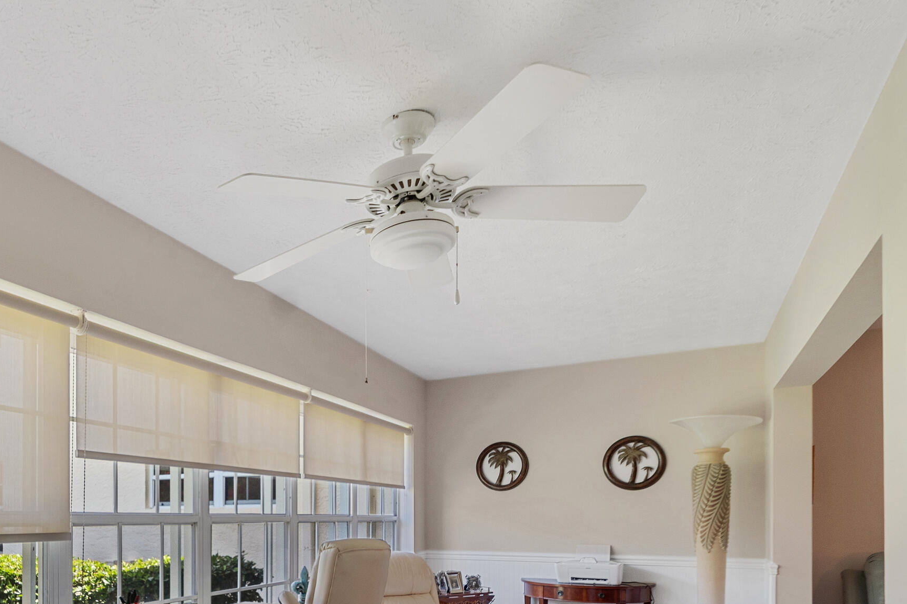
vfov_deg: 46.6
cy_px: 494
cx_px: 251
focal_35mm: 26
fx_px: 655
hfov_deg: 66.0
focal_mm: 10
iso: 320
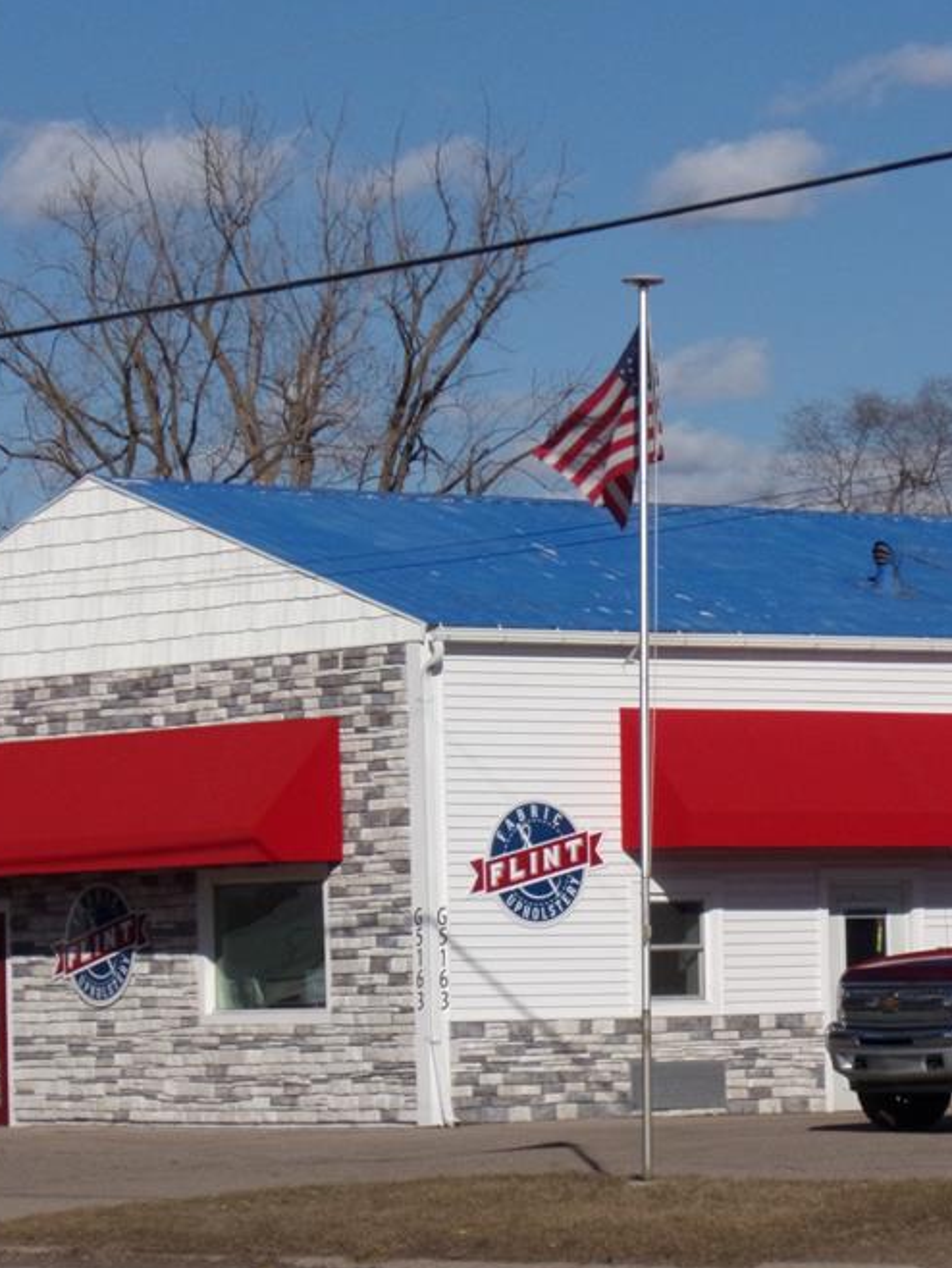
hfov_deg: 10.6
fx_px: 5130
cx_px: 651
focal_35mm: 140
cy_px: 661
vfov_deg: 14.1
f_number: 16.63
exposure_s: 1/125
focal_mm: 16.2
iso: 80
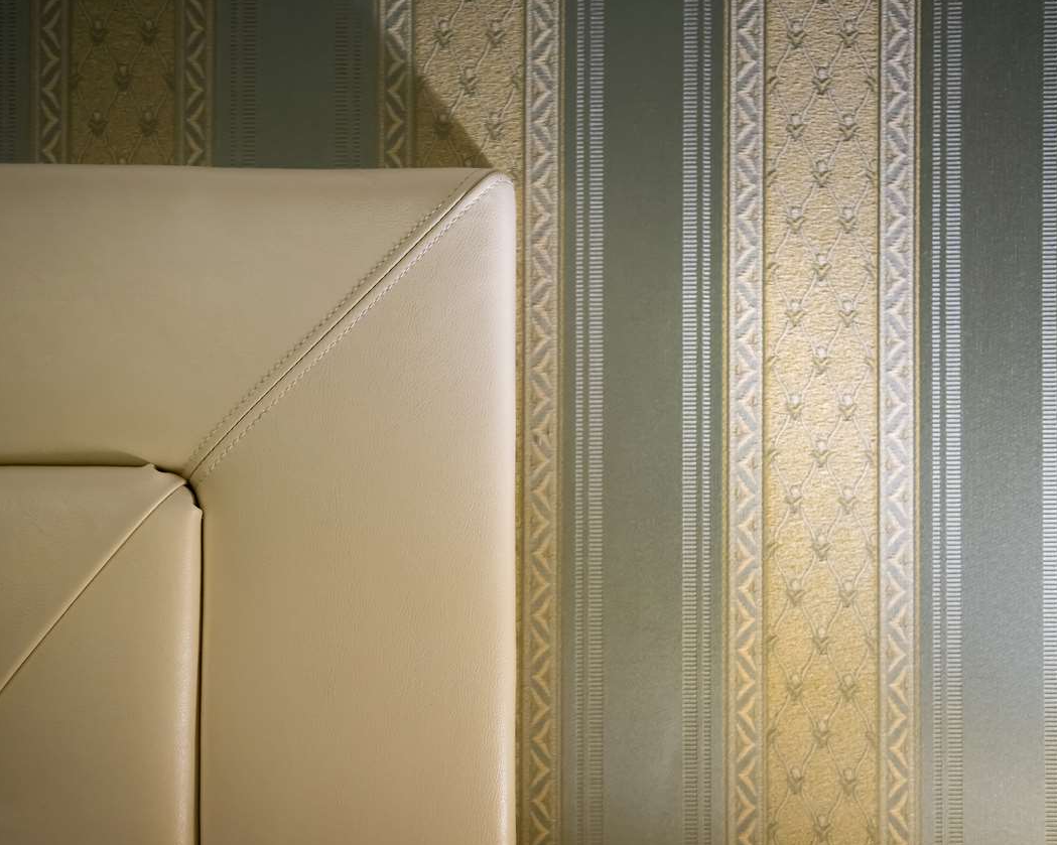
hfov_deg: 36.7
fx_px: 1595
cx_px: 511
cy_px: 482
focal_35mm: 51
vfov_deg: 29.6
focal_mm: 38
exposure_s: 1/250
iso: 1000
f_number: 2.8
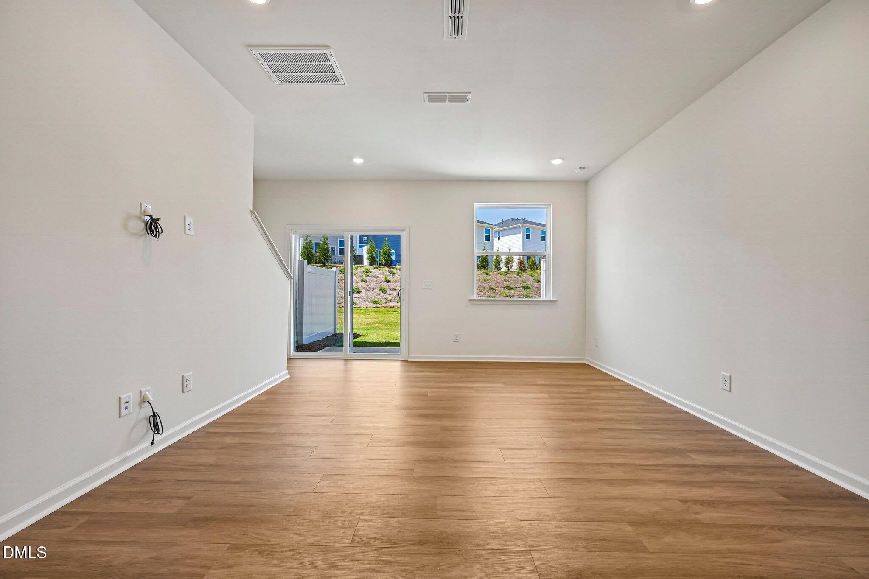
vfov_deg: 81.2
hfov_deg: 104.3
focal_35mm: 14
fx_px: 338
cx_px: 434
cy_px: 290
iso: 100
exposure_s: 1/25
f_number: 8
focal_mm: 14
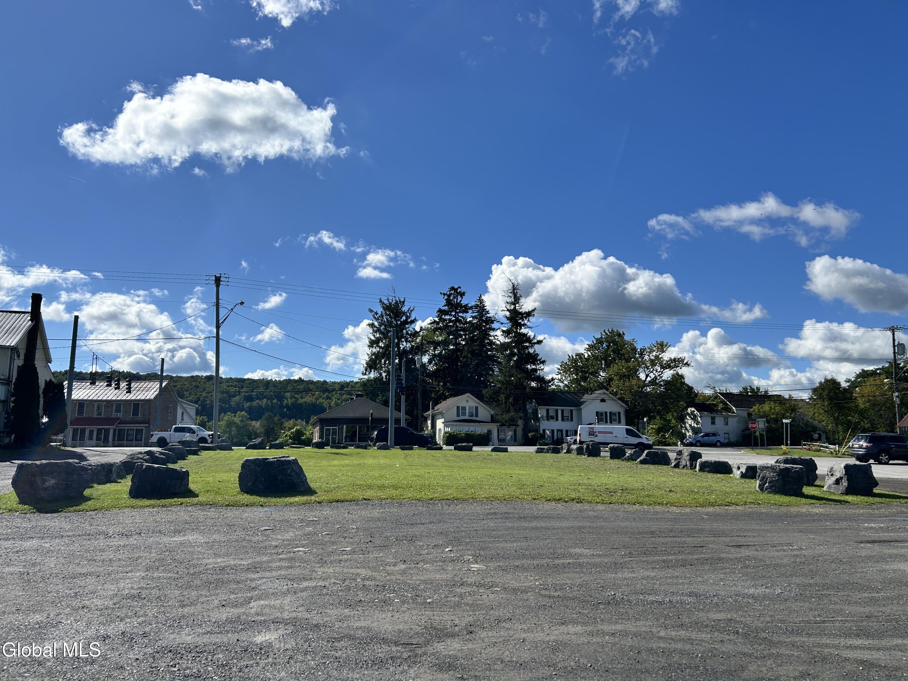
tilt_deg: +9.1
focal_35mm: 26
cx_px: 454
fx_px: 682
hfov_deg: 67.3
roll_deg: +0.2
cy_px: 340
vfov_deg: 53.1
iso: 50
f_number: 1.5
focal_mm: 5.7
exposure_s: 1/8000
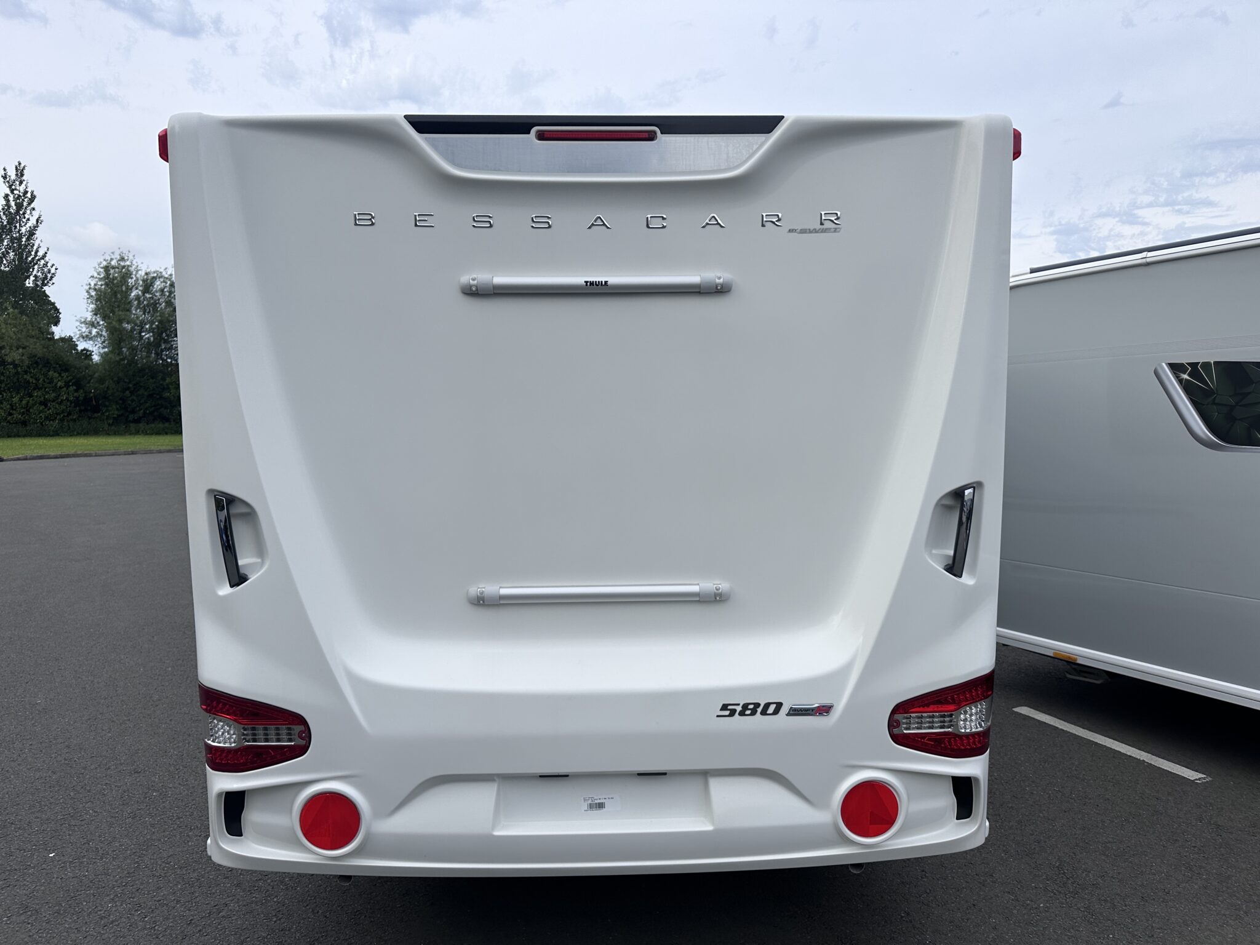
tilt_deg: -4.0
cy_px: 472
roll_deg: +0.4
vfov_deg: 56.8
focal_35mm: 24
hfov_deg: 71.6
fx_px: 874
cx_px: 630
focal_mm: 6.86
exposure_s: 1/4762
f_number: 1.78
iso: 80
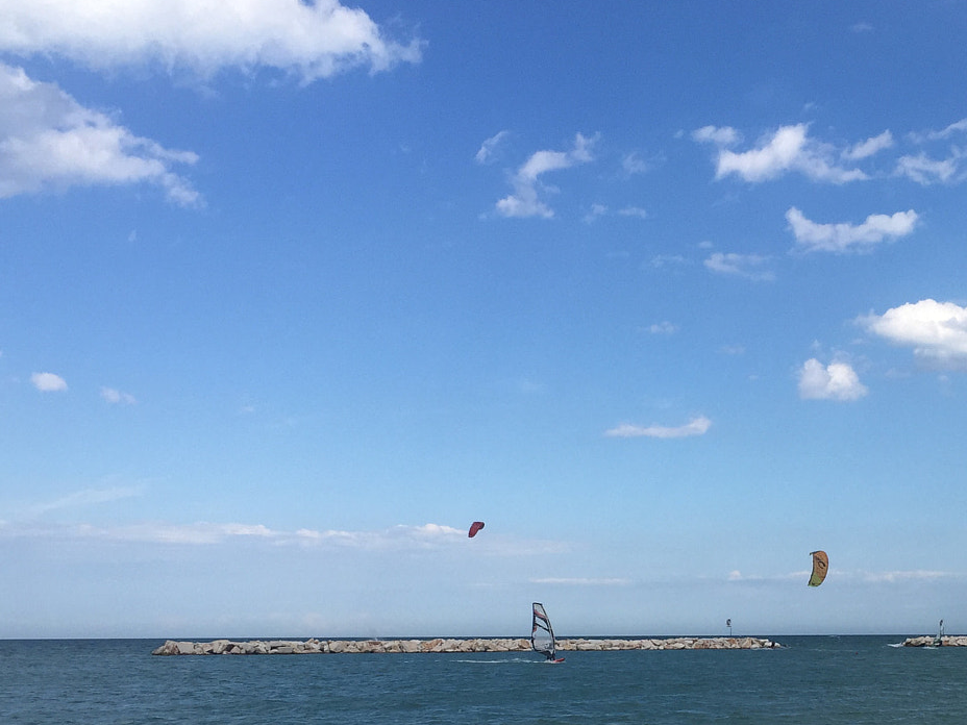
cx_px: 667
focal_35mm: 50
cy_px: 609
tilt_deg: +2.0
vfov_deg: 28.3
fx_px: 1397
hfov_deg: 37.6
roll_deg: -1.2
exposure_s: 1/2326
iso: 32
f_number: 2.2
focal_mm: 4.15
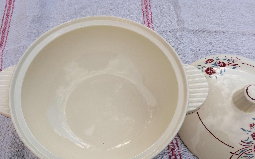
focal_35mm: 33
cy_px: 93
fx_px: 229
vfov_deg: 38.2
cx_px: 128
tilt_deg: -65.4
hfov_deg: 58.1
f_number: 2.2
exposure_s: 1/789
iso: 32
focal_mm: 4.15
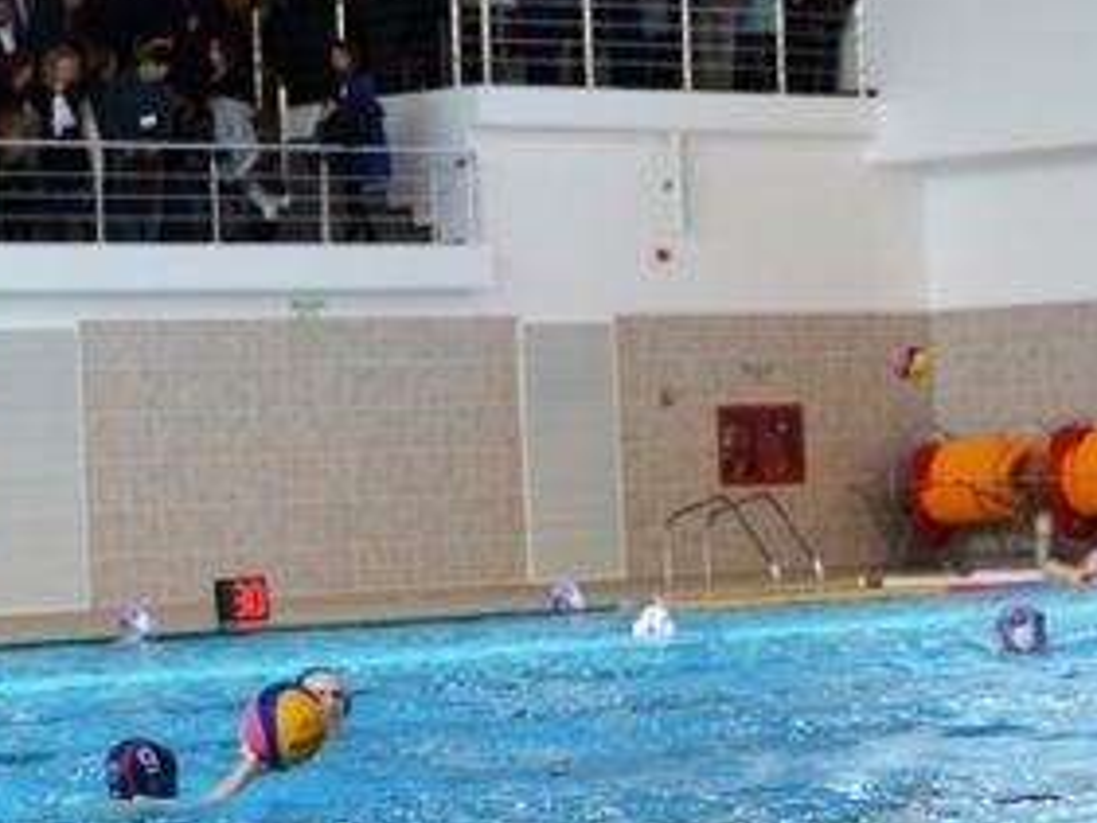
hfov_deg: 10.9
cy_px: 681
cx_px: -129
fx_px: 5643
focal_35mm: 178
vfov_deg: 8.3
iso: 160
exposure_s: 1/160
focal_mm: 50
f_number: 4.5
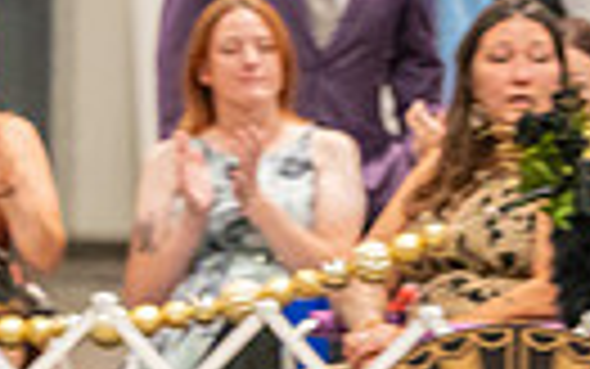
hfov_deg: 2.4
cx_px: 991
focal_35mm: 866
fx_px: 13931
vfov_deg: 1.5
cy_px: 326
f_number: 2.8
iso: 6400
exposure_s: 1/250
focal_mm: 192
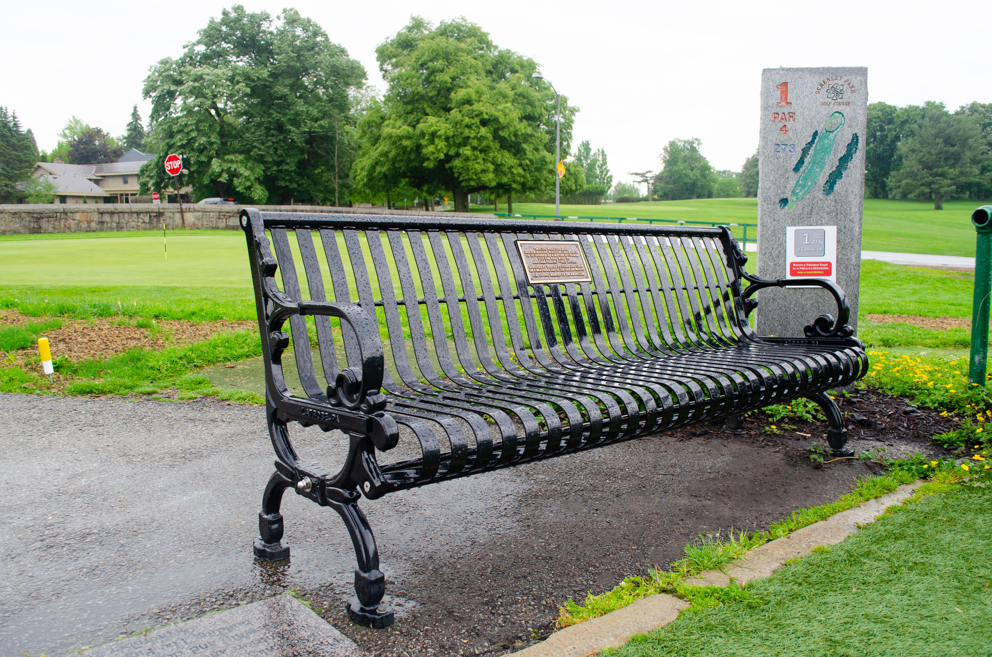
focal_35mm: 30
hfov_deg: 62.0
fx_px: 825
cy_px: 328
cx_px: 496
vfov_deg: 43.4
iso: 200
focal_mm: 20
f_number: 6.3
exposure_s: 1/160
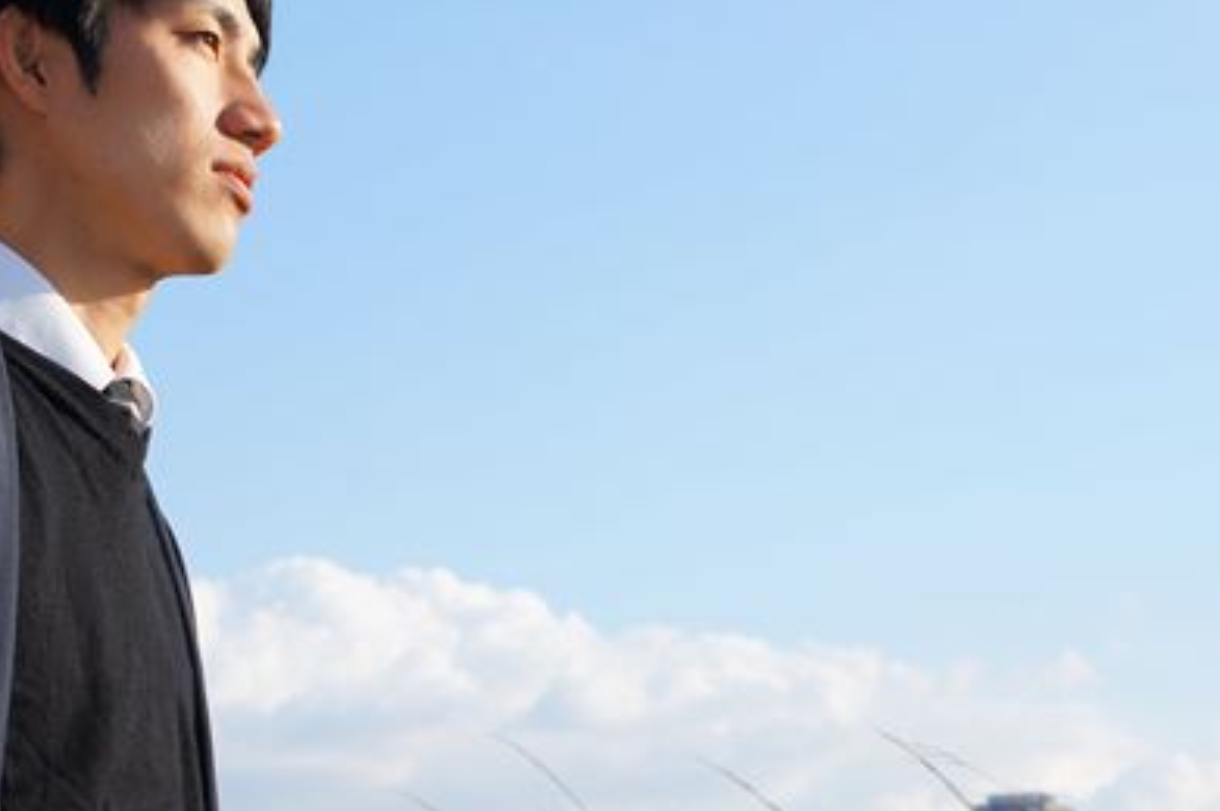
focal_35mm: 115
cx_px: 559
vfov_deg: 11.9
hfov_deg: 17.8
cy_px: 416
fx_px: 3894
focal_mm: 50
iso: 100
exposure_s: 1/160
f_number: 8
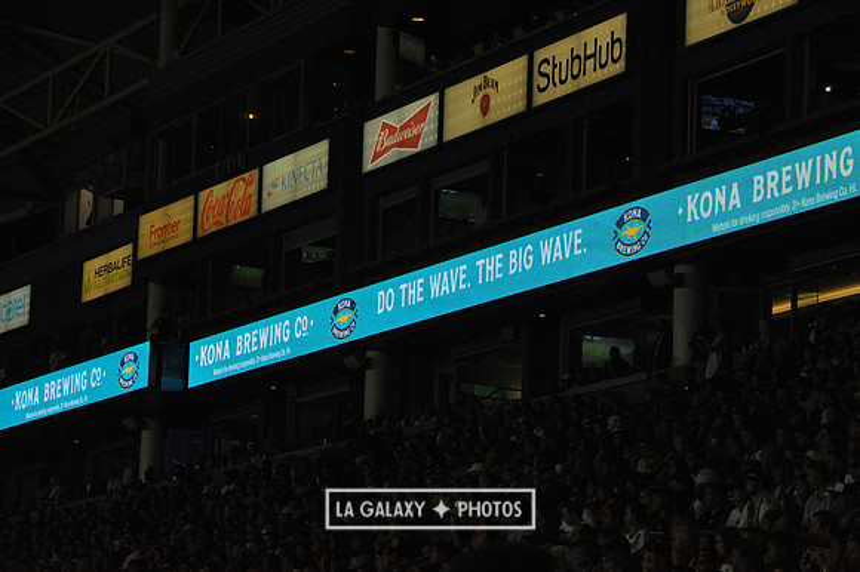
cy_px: 286
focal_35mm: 130
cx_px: 430
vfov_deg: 10.5
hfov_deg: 15.8
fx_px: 3104
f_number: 13
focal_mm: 130
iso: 3200
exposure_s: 1/640
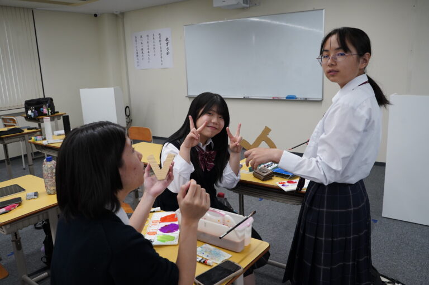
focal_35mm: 29
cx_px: 214
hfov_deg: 63.7
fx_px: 345
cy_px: 142
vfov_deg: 44.9
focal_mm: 29
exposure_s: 1/320
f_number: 7.1
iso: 2500
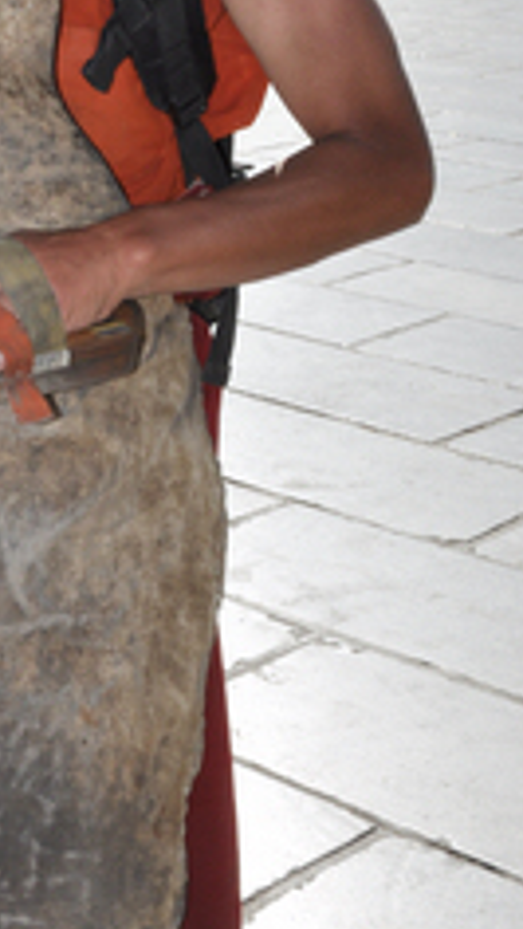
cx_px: -83
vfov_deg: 25.5
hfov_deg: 14.2
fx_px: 2046
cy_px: 331
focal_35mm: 83
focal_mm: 25
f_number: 14
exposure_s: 1/200
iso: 200
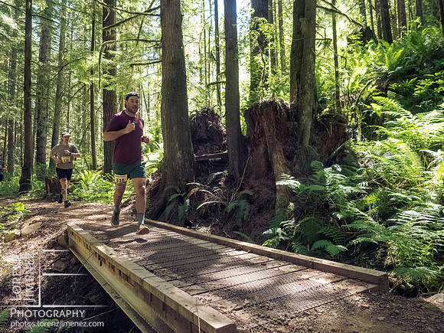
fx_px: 322
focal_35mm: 25
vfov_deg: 54.7
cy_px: 166
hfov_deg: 69.2
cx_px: 222
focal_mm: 12
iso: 5000
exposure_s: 1/1000
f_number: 2.8
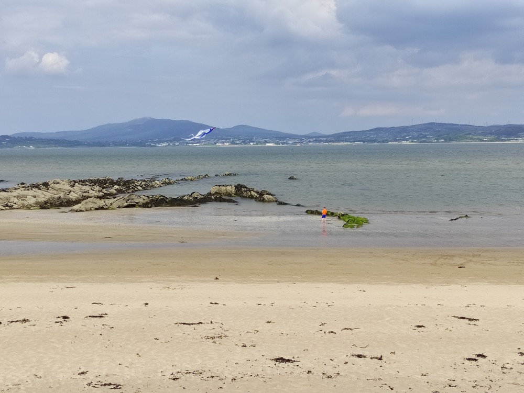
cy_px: 196
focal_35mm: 25
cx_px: 262
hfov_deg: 69.4
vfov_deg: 54.9
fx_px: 379
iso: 100
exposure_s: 1/1328
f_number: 1.89
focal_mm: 5.43
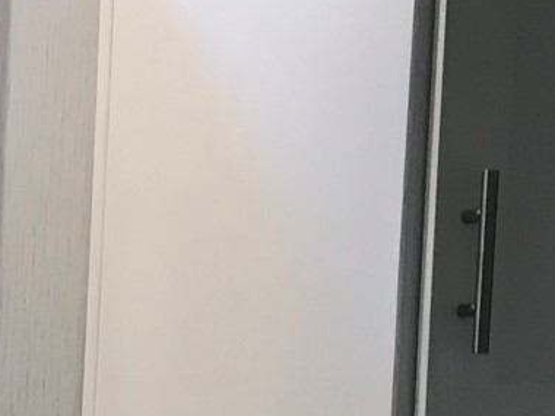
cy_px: 593
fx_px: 2421
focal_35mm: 151
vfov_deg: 9.6
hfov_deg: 11.1
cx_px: -745
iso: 32
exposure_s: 1/60
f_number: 1.8
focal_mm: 3.99
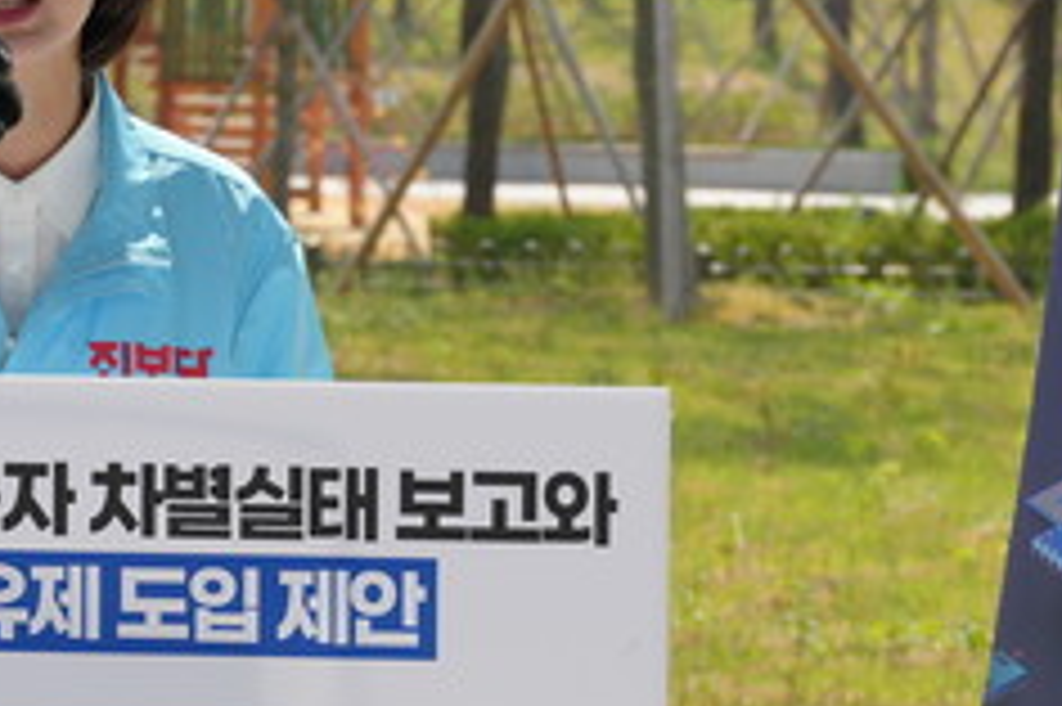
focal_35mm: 240
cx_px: 414
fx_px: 7083
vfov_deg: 5.7
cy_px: 477
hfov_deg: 8.6
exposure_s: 1/400
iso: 100
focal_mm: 63
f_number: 5.6
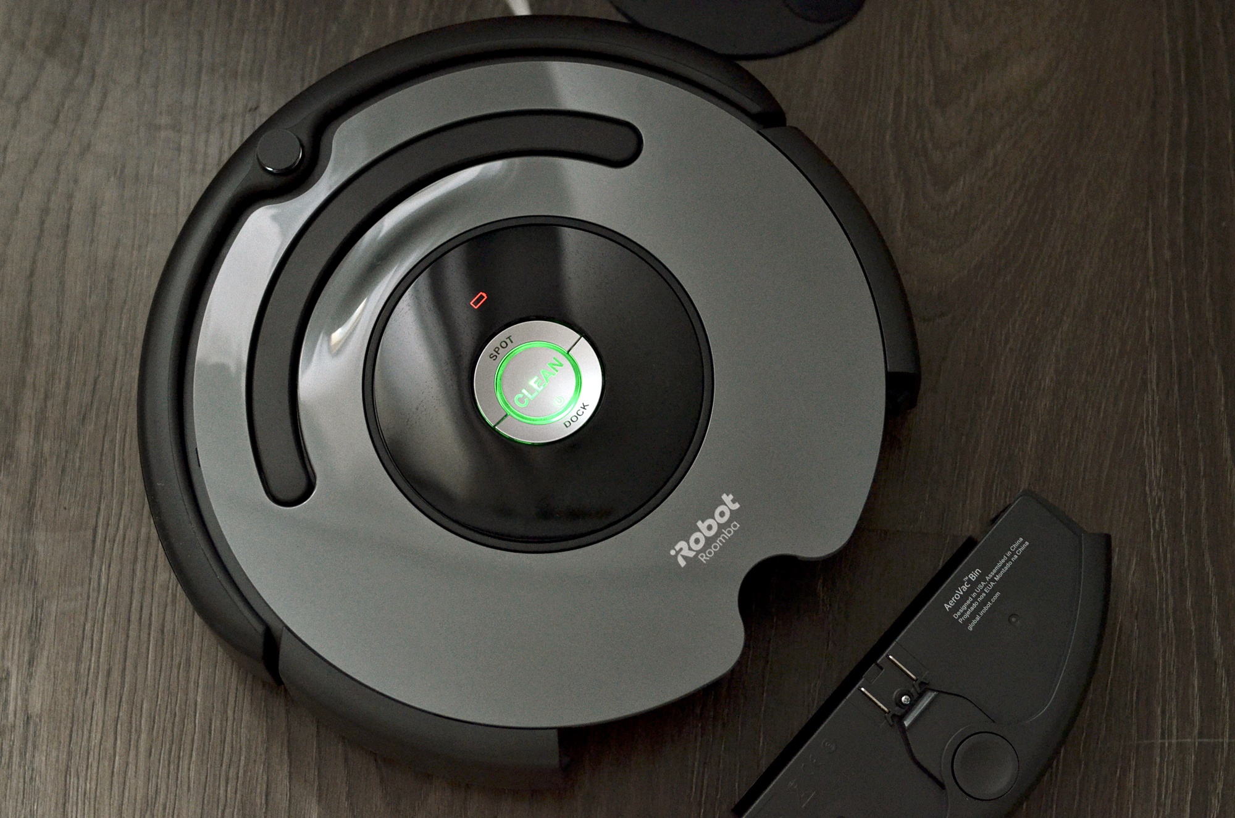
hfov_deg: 27.0
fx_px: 2568
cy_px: 409
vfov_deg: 18.1
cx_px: 618
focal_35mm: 75
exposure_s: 1/100
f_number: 2.8
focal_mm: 50
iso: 800
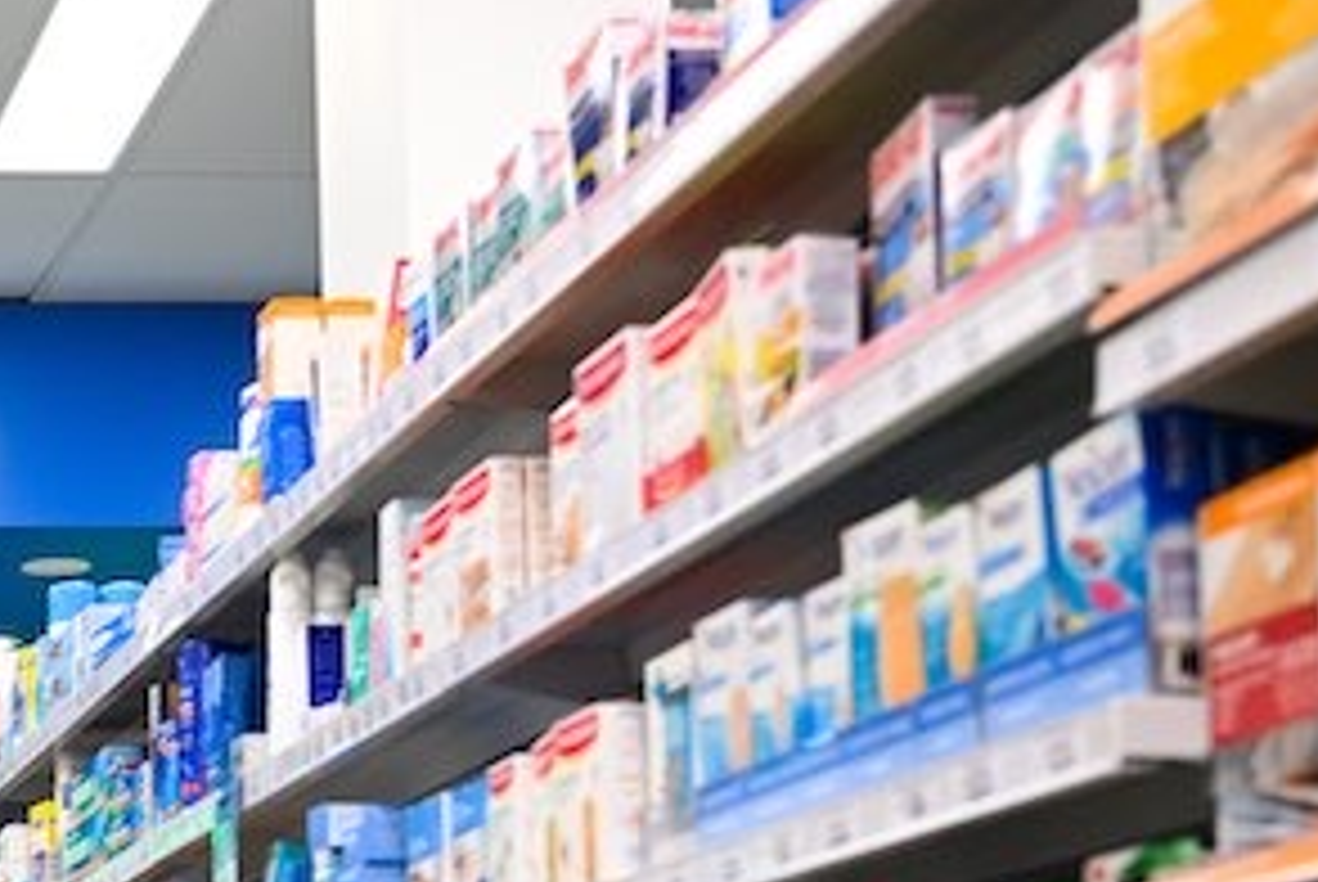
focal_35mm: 91
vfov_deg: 14.5
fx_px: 3318
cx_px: -432
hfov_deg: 20.4
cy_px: 1170
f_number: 3.5
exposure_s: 1/400
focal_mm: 29.5
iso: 1600
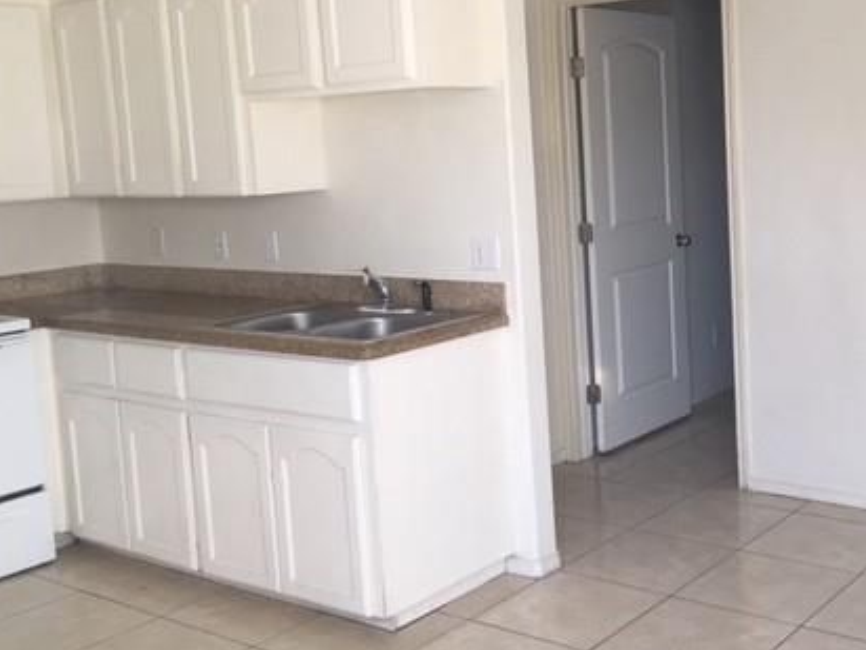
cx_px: 601
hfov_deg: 41.3
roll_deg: +2.1
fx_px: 1126
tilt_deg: -4.7
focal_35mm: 45
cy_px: 265
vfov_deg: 32.1
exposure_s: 1/40
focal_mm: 4.15
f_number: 2.2
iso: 25
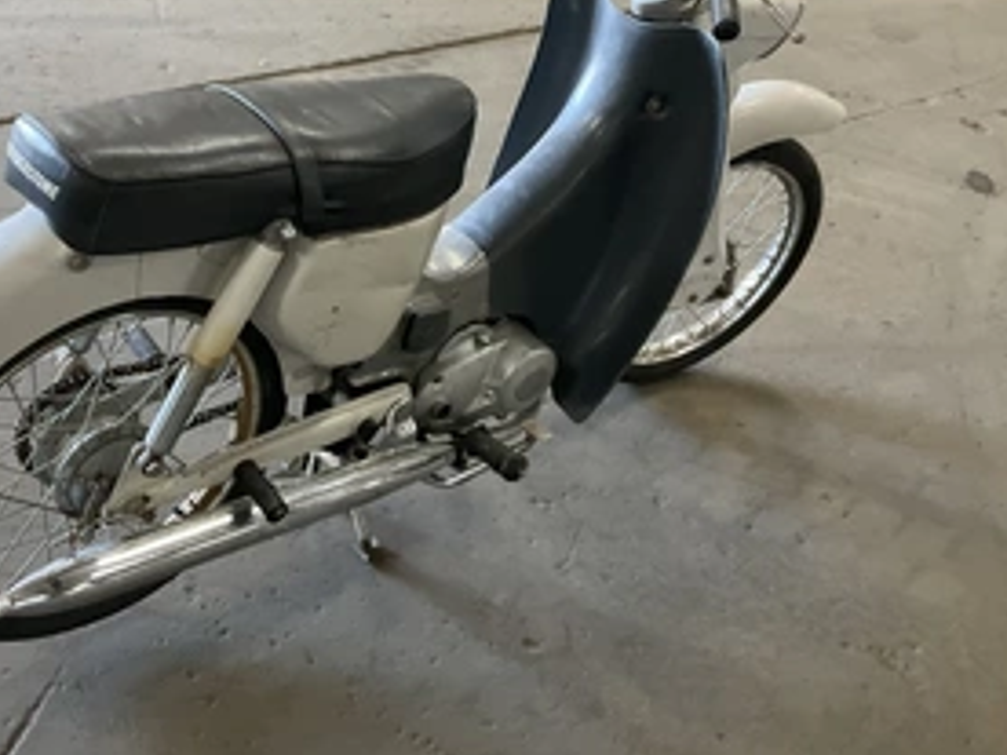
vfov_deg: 33.9
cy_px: 230
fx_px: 1222
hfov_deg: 44.4
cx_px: 376
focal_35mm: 42
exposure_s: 1/60
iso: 160
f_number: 1.8
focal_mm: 3
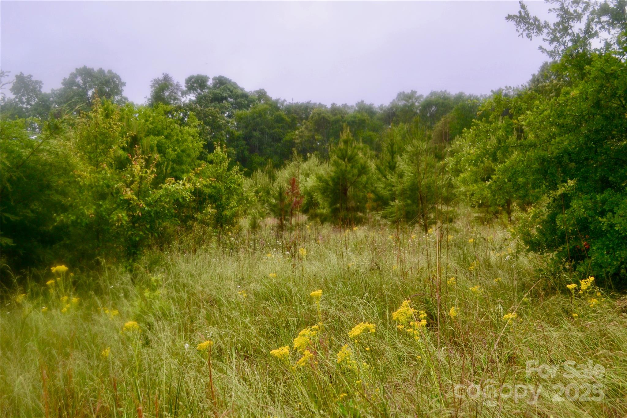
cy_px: 209
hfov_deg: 53.1
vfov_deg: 36.9
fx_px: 627
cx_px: 314
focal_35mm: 36
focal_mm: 24
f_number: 5.6
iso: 220
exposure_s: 1/125
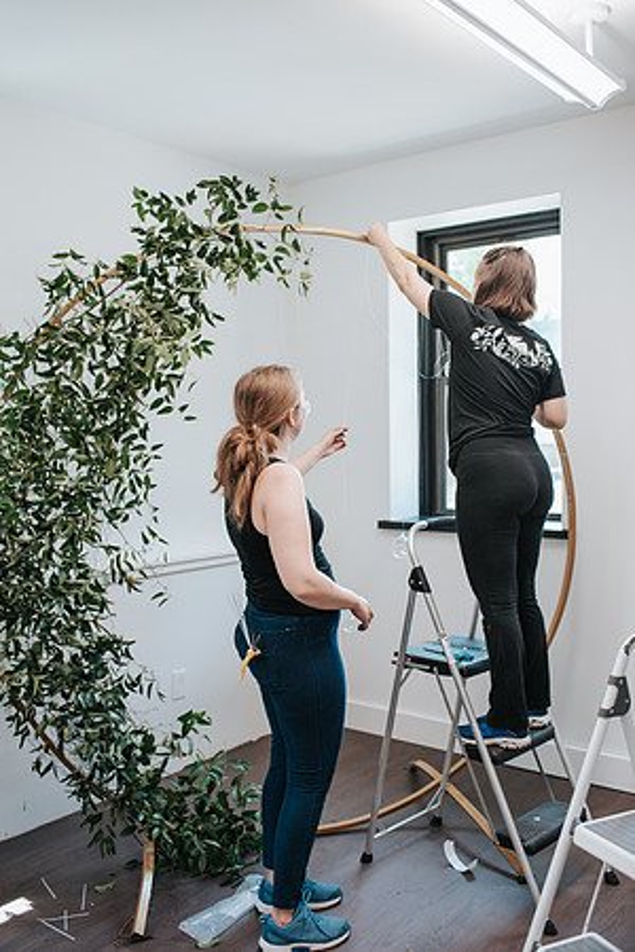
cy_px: 476
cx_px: 318
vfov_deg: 54.4
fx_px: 926
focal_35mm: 35
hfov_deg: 37.9
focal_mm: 35
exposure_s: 1/250
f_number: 3.2
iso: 640
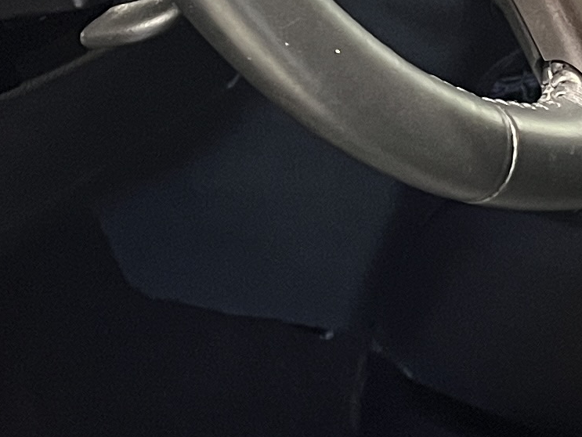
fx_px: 2372
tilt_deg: -28.5
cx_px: 659
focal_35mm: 141
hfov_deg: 13.7
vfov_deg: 10.5
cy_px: 102
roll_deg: +0.1
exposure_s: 1/30
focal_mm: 5.1
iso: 640
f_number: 1.6
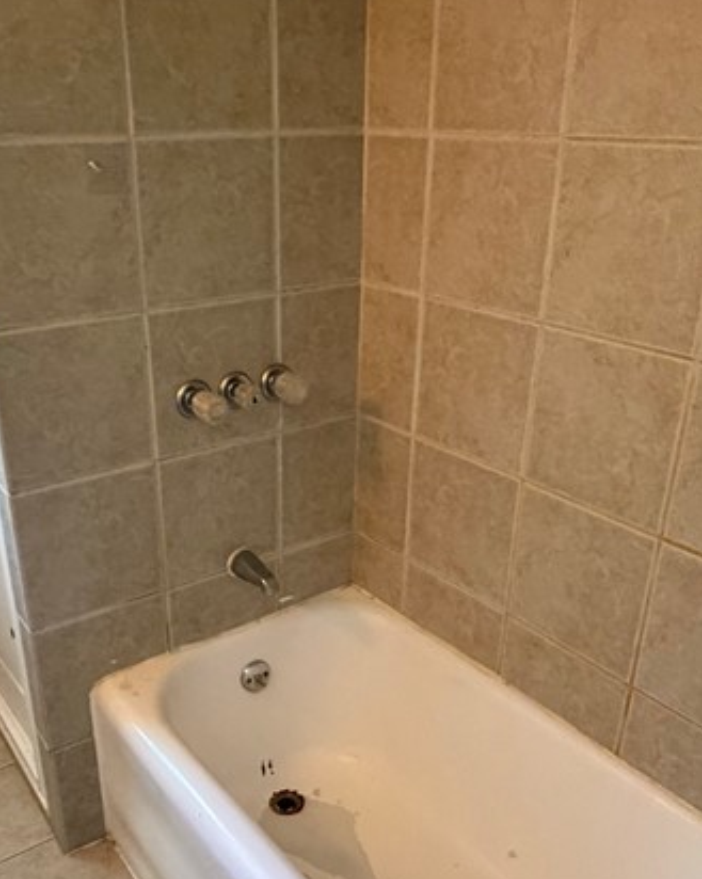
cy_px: 516
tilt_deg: -26.2
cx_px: 286
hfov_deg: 43.1
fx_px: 884
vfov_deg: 52.6
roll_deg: +1.3
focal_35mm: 34
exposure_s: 1/60
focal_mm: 2.22
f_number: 2.2
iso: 500
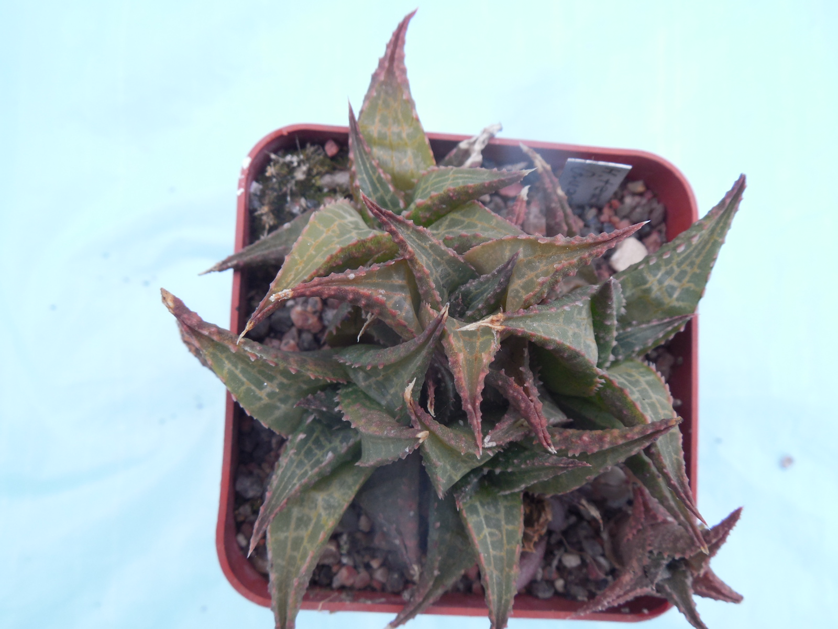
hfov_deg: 58.4
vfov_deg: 45.4
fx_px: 750
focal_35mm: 31
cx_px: 419
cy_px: 314
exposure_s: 1/30
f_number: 3.6
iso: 140
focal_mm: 5.6
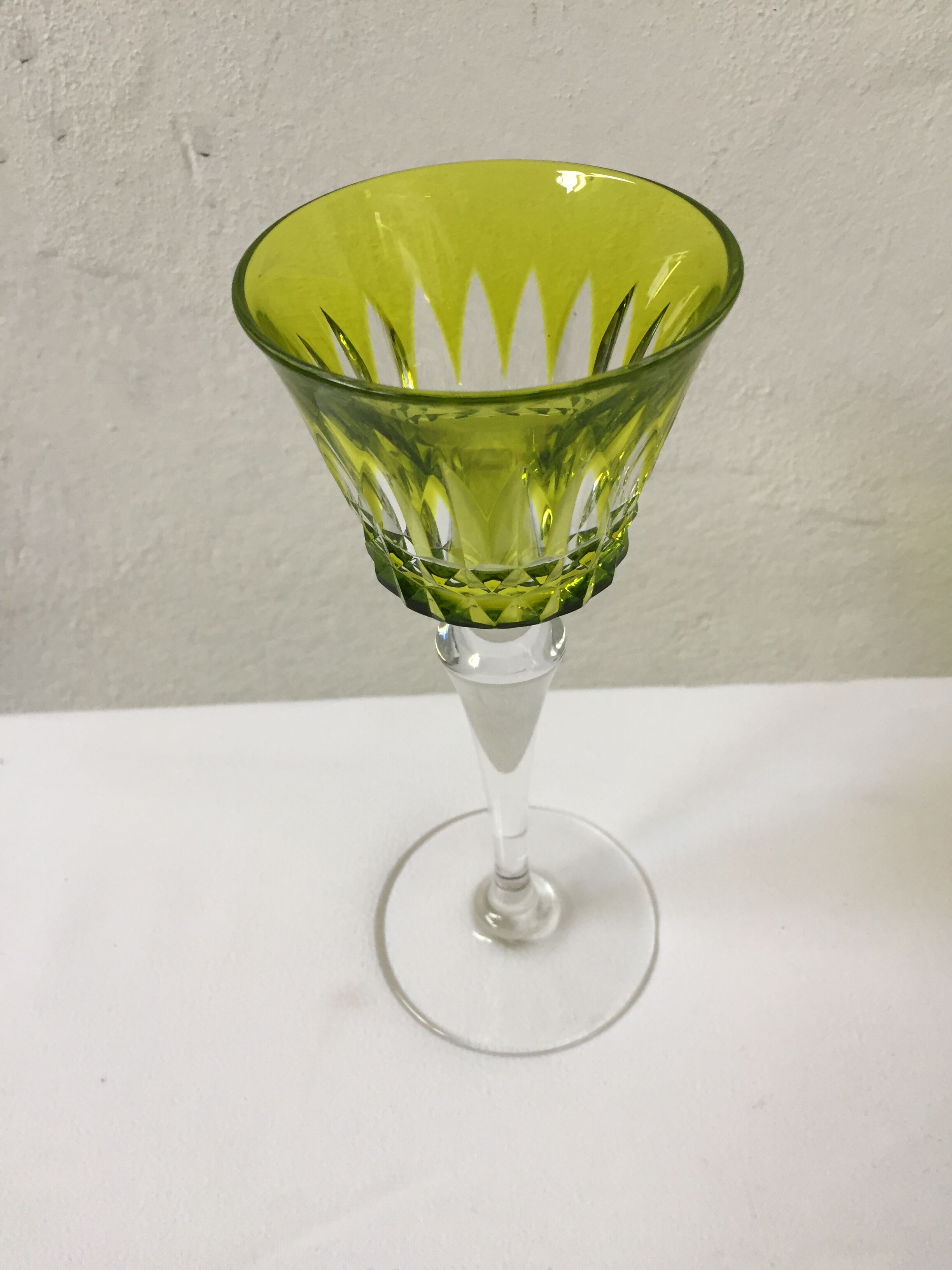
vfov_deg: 61.7
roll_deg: +3.5
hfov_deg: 48.2
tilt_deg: -41.4
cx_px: 476
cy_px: 635
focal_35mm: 29
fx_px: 1063
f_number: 2.2
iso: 100
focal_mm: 4.15
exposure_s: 1/33
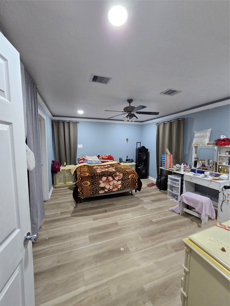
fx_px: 115
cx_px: 115
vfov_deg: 106.2
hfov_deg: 89.9
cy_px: 153
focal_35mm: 13
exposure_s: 1/60
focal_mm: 2.2
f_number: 2.2
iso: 320
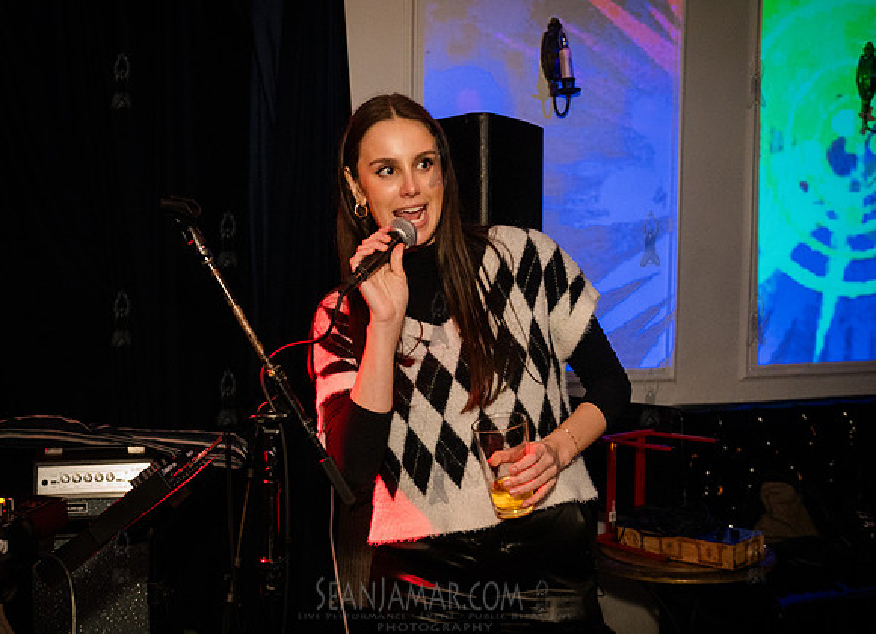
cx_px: 375
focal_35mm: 42
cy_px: 301
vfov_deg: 33.4
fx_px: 1057
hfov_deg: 44.9
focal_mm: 38
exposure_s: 1/250
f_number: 3.5
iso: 12800
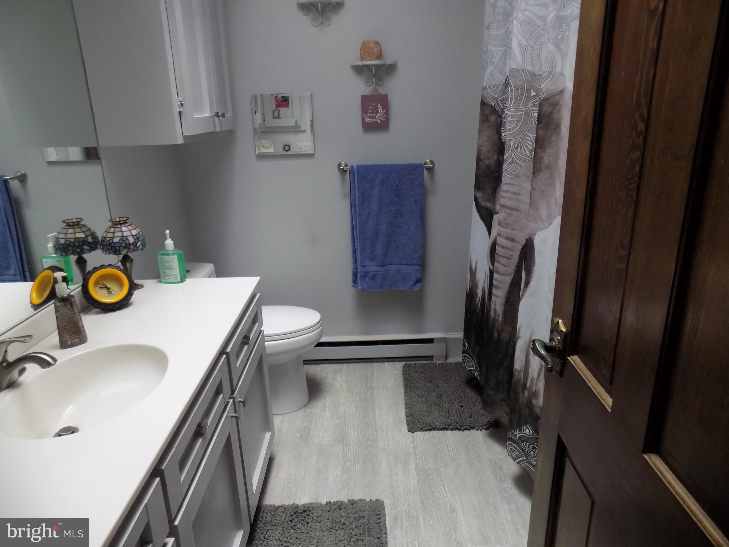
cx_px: 364
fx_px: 484
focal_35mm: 23
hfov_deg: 73.9
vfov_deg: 58.9
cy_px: 274
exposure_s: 1/30
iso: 180
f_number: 3.1
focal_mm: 4
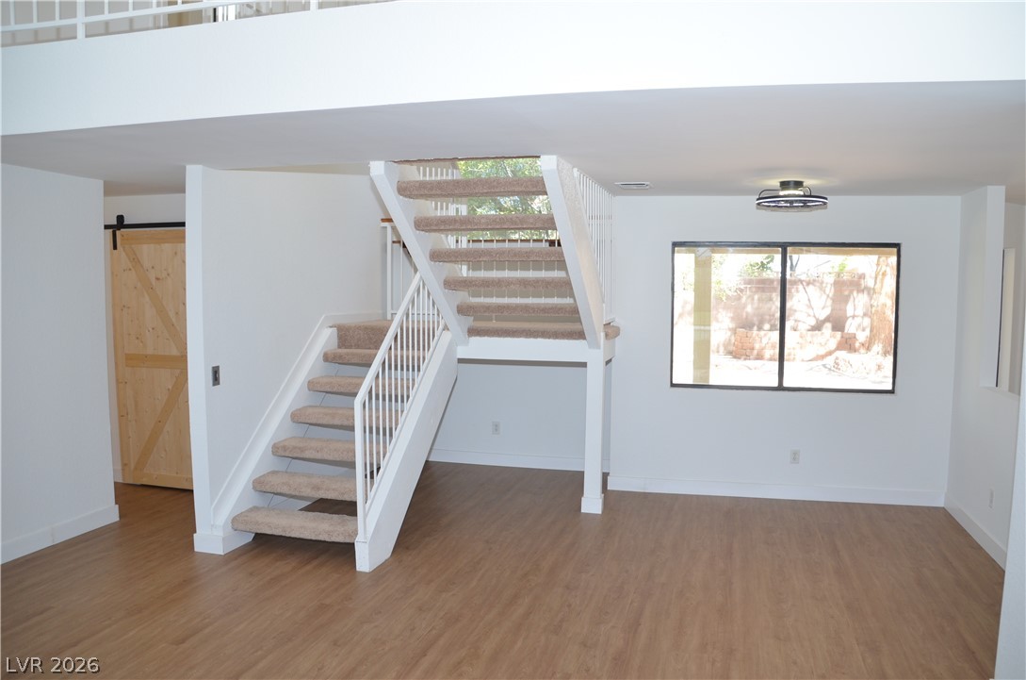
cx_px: 513
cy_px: 340
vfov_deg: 47.7
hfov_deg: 67.5
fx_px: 768
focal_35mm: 27
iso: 400
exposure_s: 1/125
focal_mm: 18
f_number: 5.6
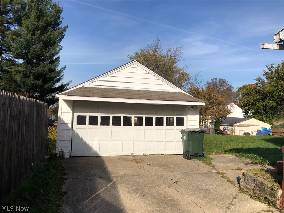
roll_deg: -1.2
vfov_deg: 49.7
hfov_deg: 63.4
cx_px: 142
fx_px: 230
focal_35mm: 28
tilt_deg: +2.0
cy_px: 106
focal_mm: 3.99
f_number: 1.8
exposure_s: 1/3436
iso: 20
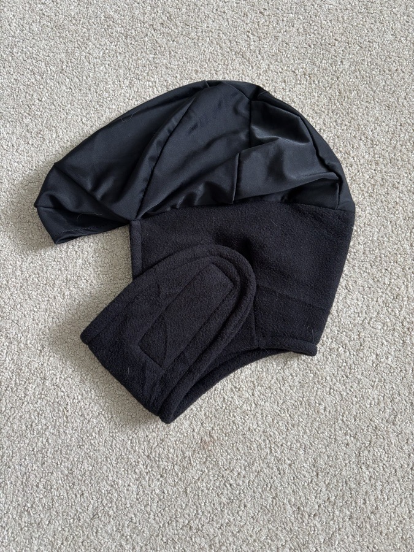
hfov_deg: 53.1
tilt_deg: -79.9
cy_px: 276
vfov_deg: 67.3
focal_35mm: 26
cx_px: 207
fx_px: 415
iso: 250
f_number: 1.6
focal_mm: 5.96
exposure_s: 1/60
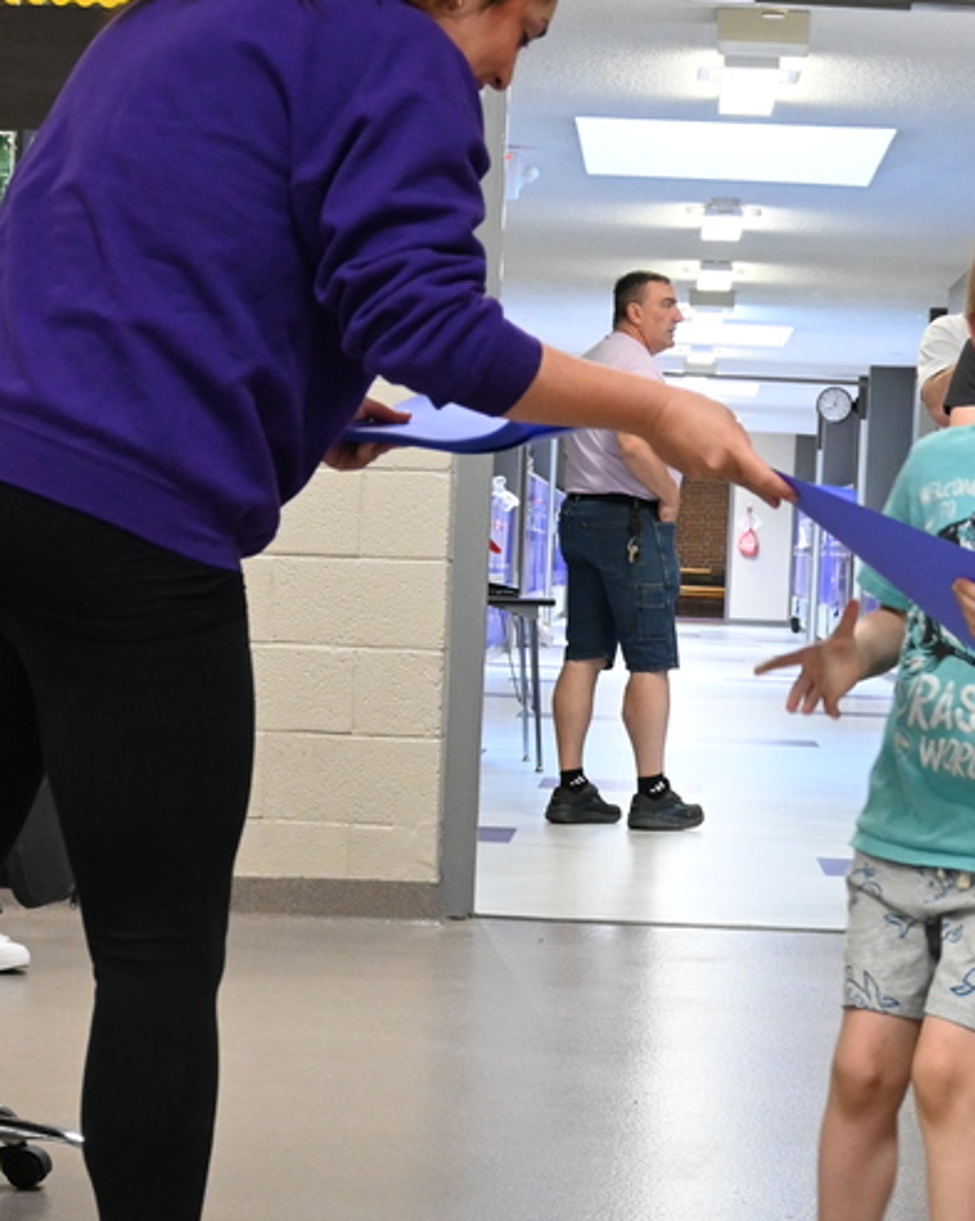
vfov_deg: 21.4
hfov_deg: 17.1
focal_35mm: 89
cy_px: 722
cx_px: 669
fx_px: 3230
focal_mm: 30.5
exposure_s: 1/125
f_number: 4.8
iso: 2800
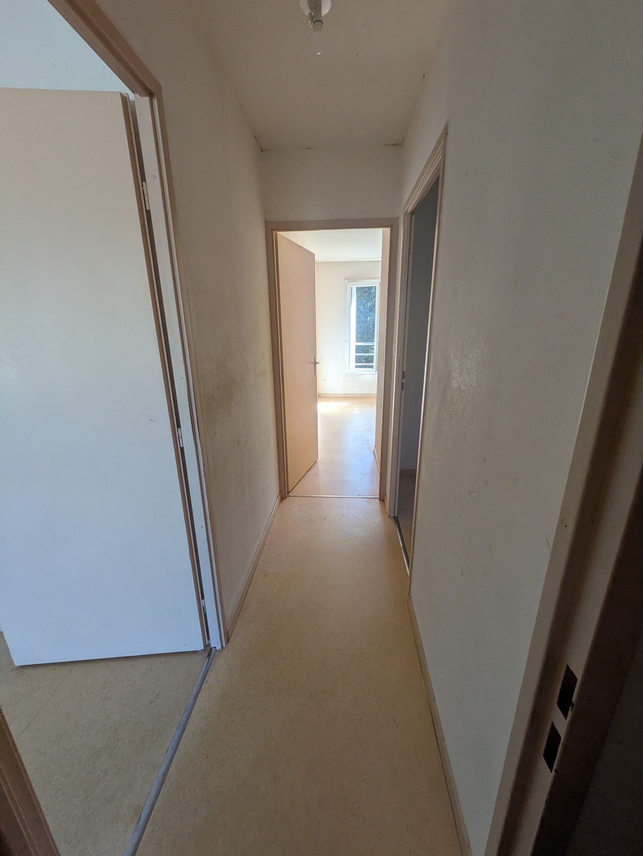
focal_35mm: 14
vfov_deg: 102.0
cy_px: 428
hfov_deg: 85.7
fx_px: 346
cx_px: 322
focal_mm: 1.83
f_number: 2.2
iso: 65
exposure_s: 1/167
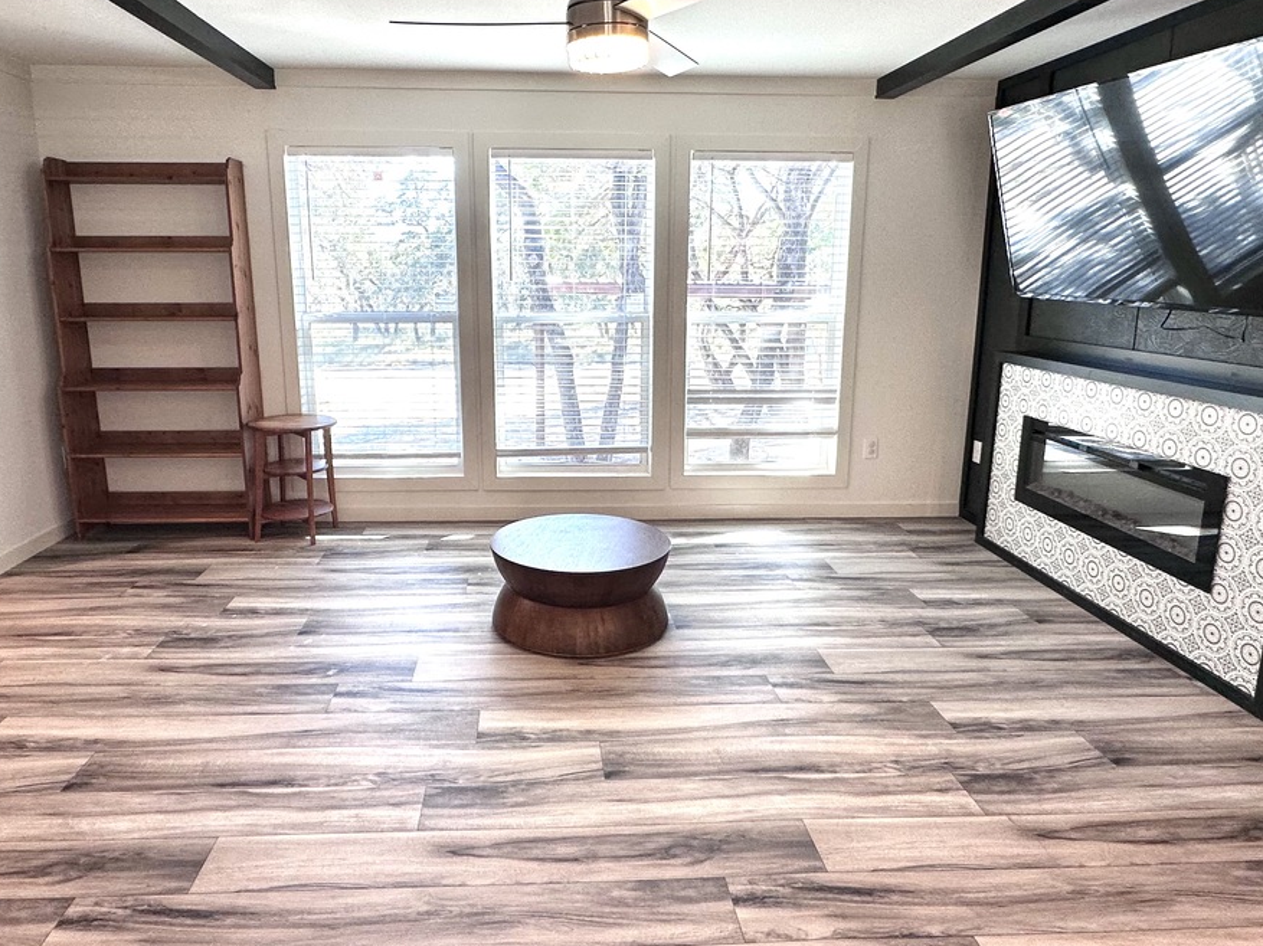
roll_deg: +0.5
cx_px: 577
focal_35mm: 23
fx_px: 839
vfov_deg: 58.8
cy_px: 433
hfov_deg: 73.8
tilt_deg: -10.7
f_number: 2.2
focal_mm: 2.22
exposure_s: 1/120
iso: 100
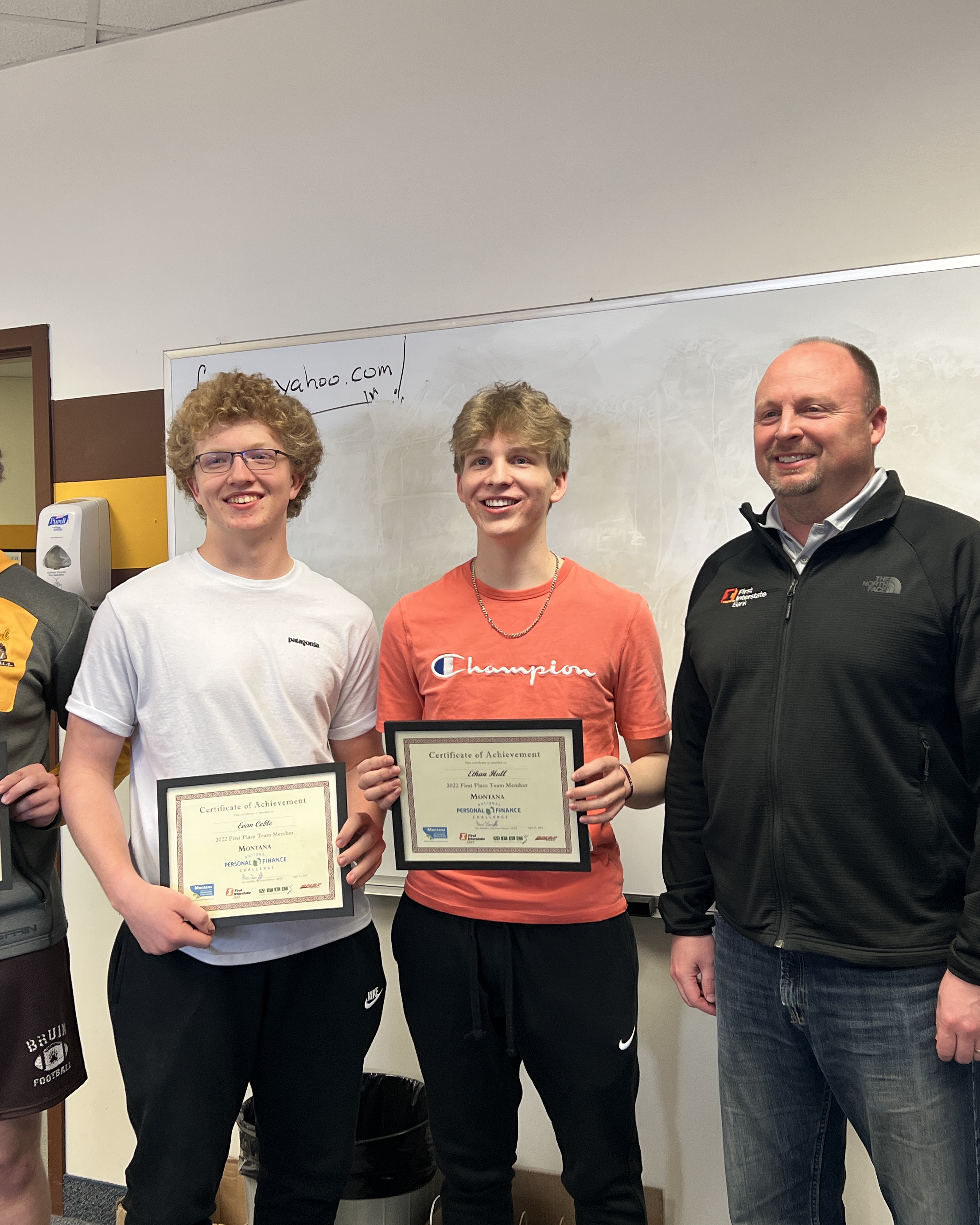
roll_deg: +0.7
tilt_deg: -1.8
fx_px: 1342
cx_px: 479
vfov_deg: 49.1
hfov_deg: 40.1
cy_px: 631
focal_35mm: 37
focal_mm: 5.7
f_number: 1.5
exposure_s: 1/120
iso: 125
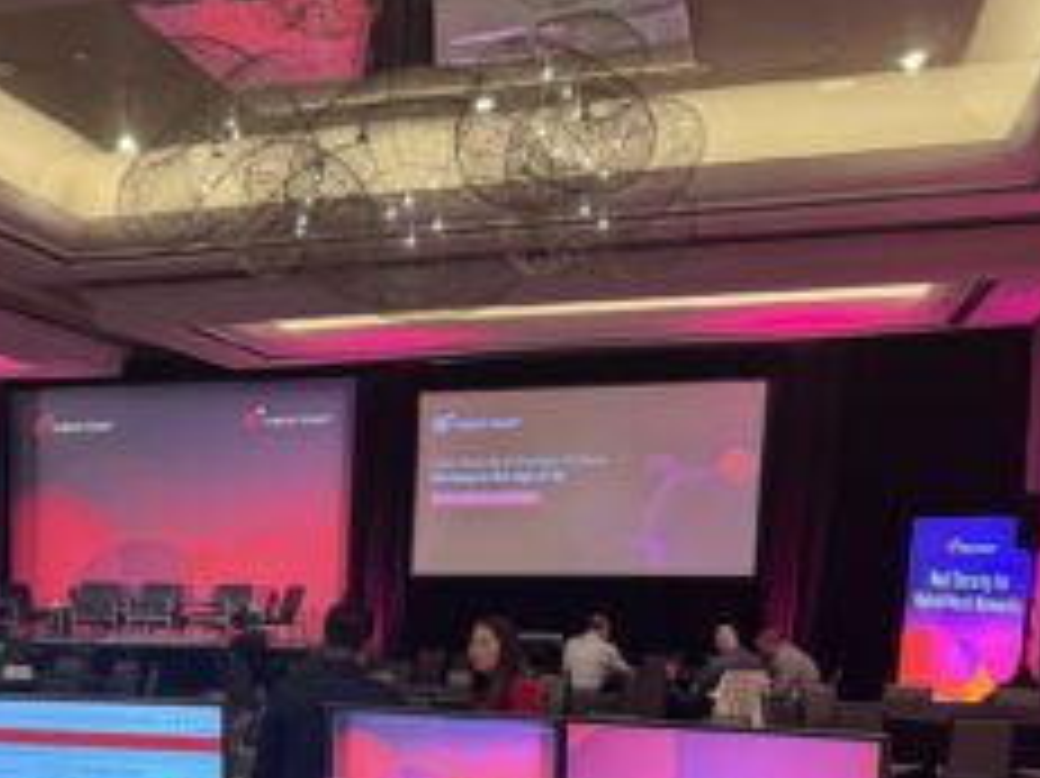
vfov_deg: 26.4
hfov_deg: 34.3
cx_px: 63
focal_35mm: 52
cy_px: 794
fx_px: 1561
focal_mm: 6.76
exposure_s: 1/60
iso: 500
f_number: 1.78
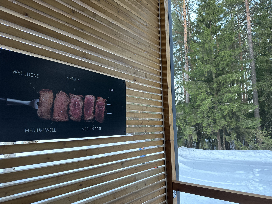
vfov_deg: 56.8
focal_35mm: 24
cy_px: 102
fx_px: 189
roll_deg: +0.8
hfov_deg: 71.6
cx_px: 136
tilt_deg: +6.7
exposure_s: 1/107
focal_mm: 6.86
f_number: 1.78
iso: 250
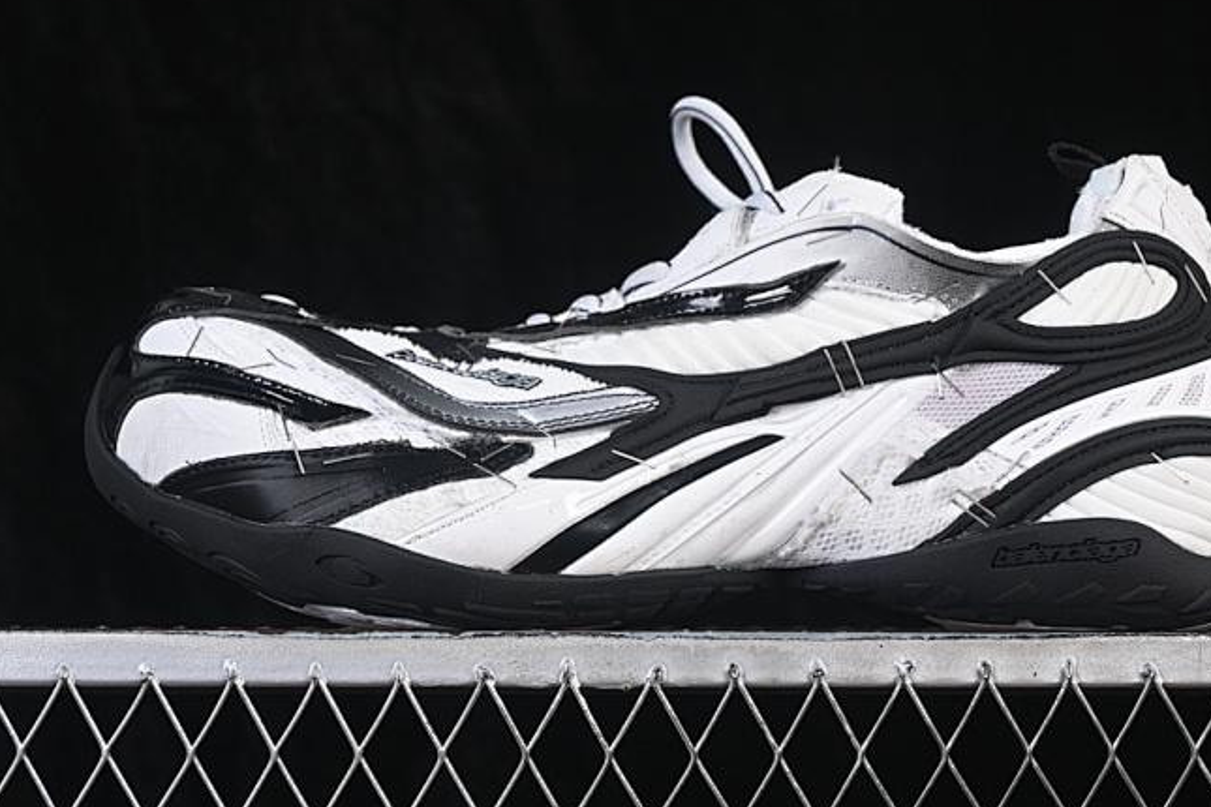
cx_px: 712
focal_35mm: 93
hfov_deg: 21.9
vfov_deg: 14.7
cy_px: 322
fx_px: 3128
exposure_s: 1/80
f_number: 7.1
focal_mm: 50
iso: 160
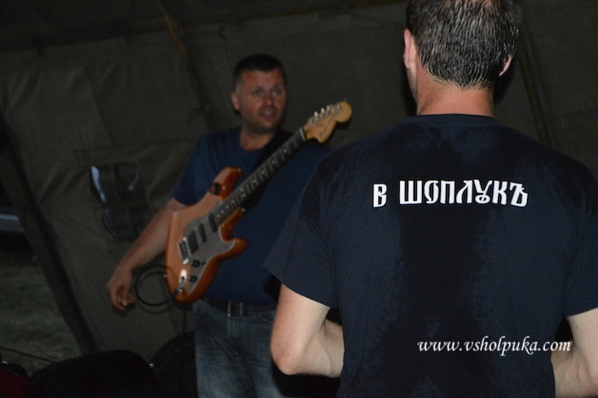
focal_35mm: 72
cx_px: 299
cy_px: 199
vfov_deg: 18.9
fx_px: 1195
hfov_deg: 28.1
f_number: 5.6
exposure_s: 1/60
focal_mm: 48
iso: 3200
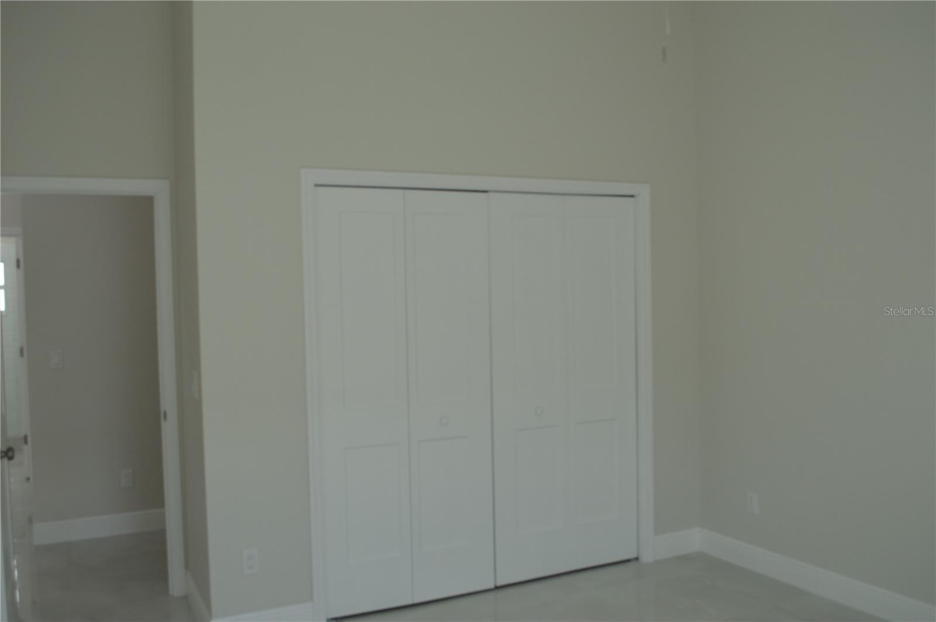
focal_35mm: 30
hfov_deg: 62.0
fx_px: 779
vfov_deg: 43.5
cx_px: 468
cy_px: 311
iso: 400
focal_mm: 20
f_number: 5.6
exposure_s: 1/125
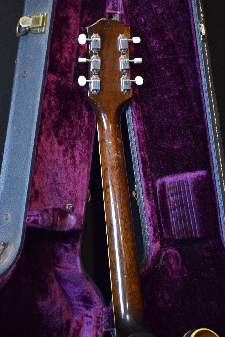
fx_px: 591
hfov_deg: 21.6
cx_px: 112
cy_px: 168
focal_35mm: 63
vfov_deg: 31.9
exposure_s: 1/30
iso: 3200
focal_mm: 42
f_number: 5
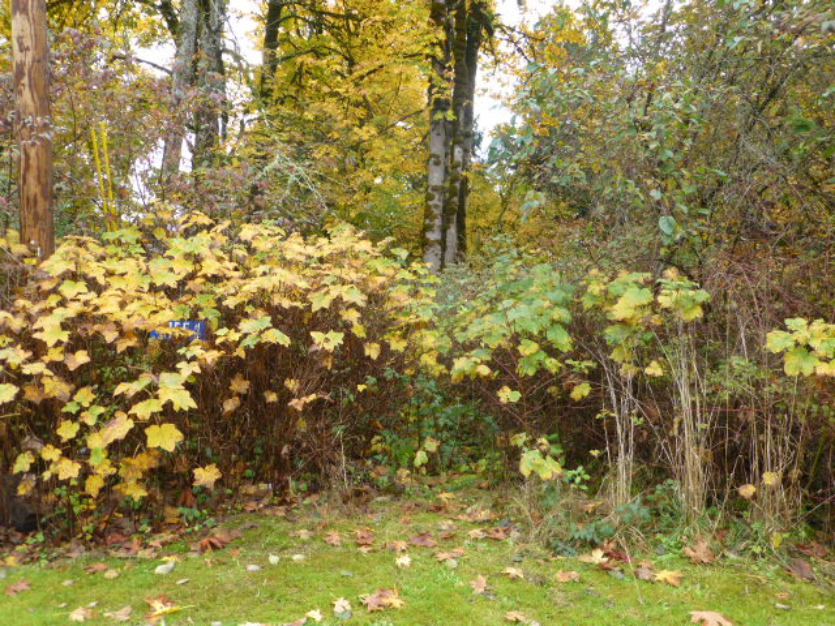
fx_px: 724
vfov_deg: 46.8
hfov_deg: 60.0
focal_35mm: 30
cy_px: 313
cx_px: 418
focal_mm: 5.4
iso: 100
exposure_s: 1/80
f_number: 3.6
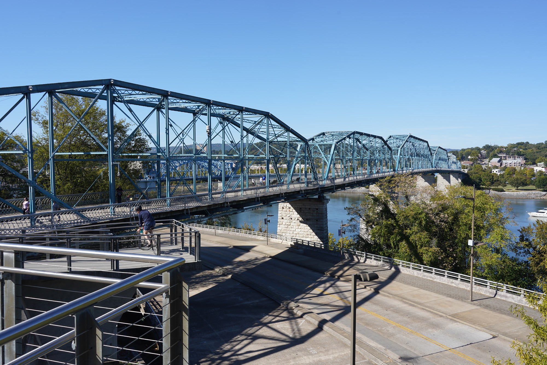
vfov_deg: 46.4
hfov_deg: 65.5
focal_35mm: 28
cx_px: 274
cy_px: 182
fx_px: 425
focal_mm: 28
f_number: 13
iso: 100
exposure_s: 1/100
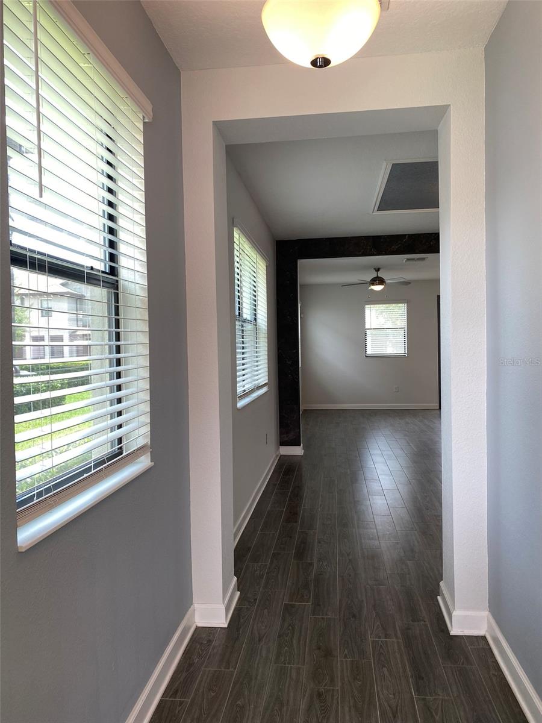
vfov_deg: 67.3
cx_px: 271
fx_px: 543
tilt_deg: -0.4
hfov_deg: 53.1
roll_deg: +1.8
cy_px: 362
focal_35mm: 26
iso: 32
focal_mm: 4.25
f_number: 1.8
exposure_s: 1/120
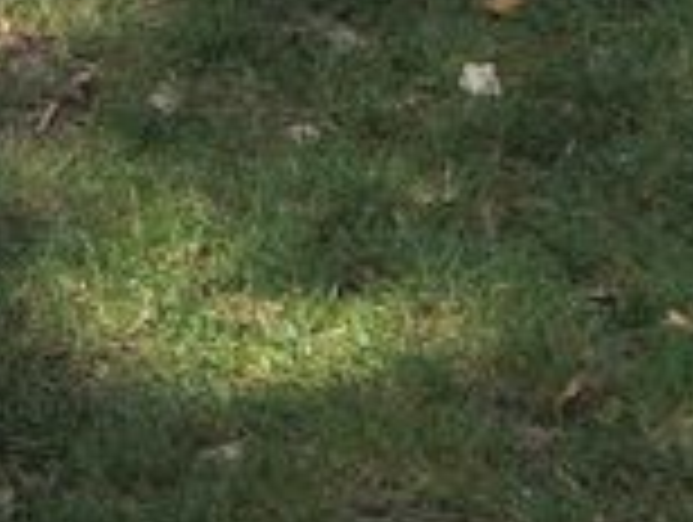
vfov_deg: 6.6
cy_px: -652
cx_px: -461
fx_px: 4331
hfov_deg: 8.8
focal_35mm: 216
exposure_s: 1/250
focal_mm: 8.2
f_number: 3.3
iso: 50
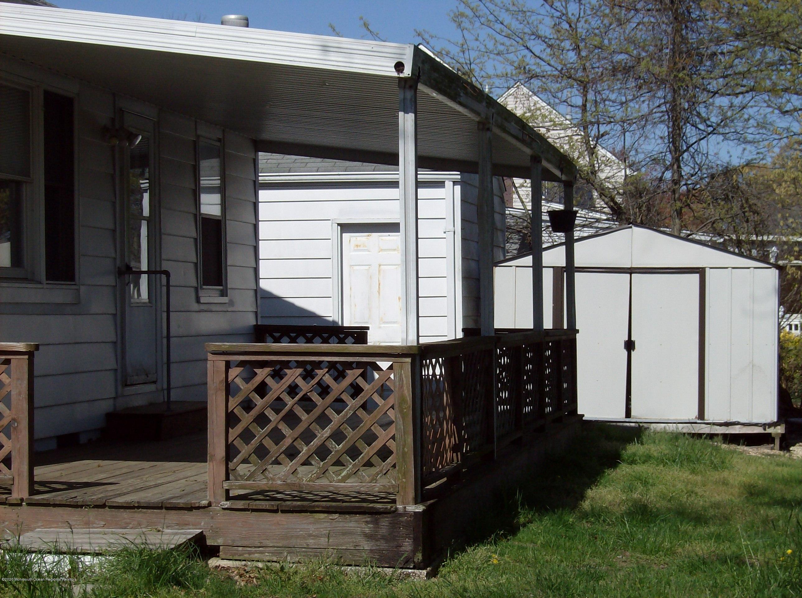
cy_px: 299
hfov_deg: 23.1
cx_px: 401
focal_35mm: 85
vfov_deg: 17.3
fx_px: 1965
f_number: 6.9
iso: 100
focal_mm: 14.1
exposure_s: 1/754
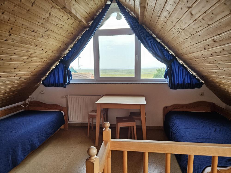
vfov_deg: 58.9
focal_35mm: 23
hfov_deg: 73.9
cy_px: 86
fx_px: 153
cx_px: 116
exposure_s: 1/120
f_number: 1.8
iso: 250
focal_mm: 5.4
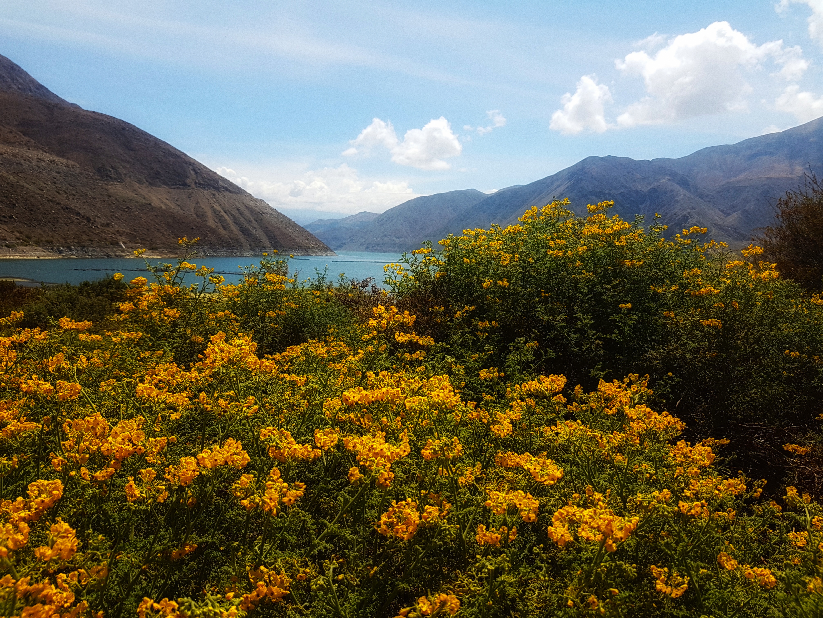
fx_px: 618
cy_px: 309
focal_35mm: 26
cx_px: 412
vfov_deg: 53.1
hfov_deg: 67.3
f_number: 1.7
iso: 40
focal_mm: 4.2
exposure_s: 1/2776
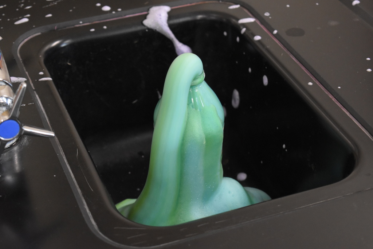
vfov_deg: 16.6
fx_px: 855
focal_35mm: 82
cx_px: 186
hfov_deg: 24.6
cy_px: 124
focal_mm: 55
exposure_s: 1/30
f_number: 5.6
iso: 3200
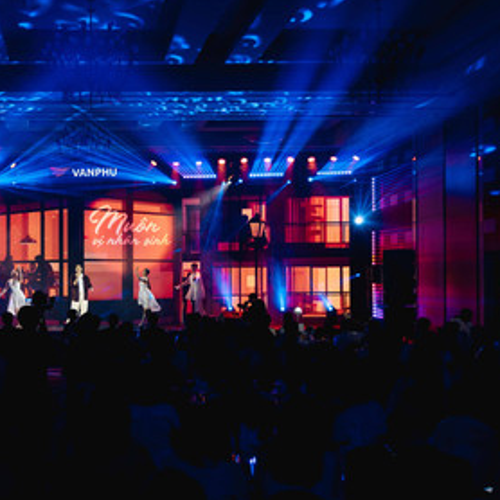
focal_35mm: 55
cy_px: 277
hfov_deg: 30.2
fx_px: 899
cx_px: 85
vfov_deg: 31.1
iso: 1600
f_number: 4
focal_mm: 36
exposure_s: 1/100
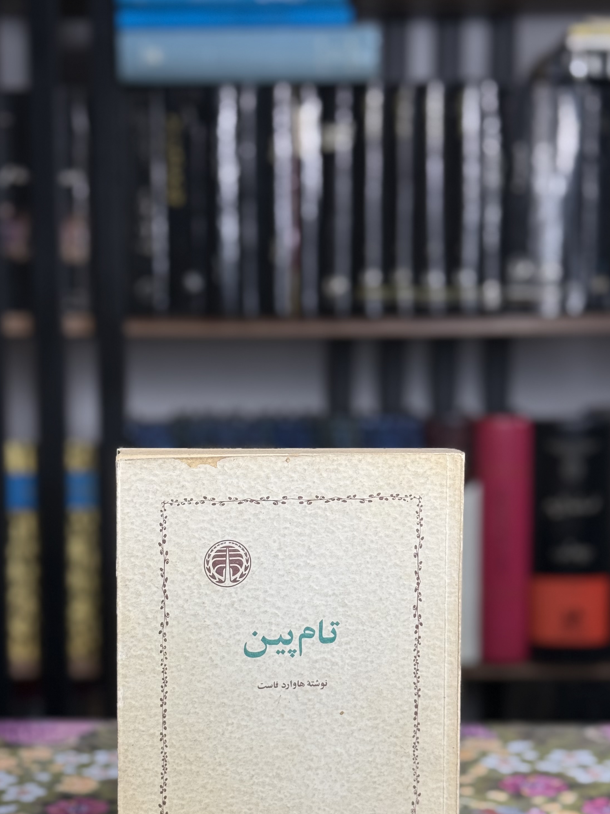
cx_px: 282
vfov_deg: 29.3
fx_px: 1551
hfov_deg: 22.2
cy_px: 487
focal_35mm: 66
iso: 50
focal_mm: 6.76
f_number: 1.78
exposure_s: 1/144
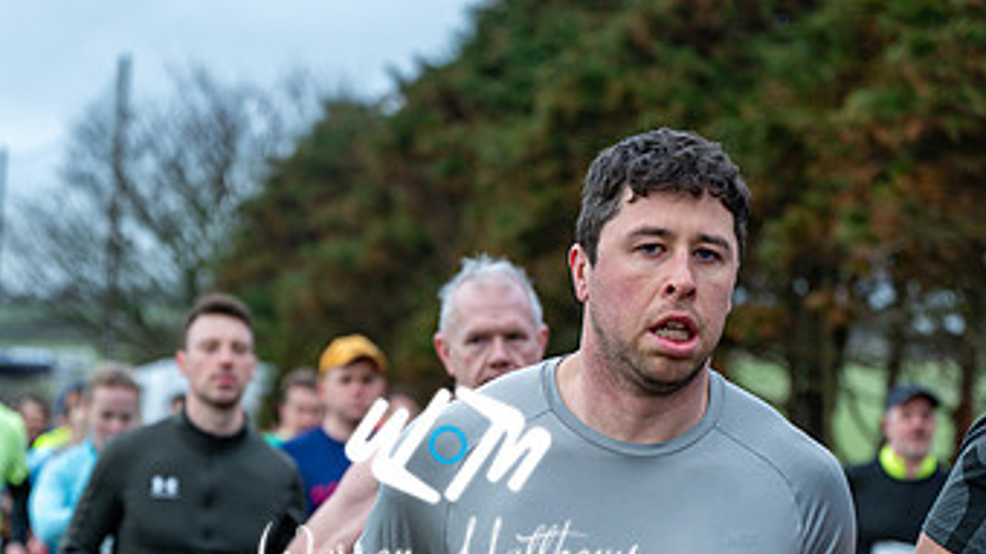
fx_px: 3267
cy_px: 509
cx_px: 447
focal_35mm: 125
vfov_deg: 9.6
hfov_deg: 17.2
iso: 320
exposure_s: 1/1250
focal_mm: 70
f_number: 2.8
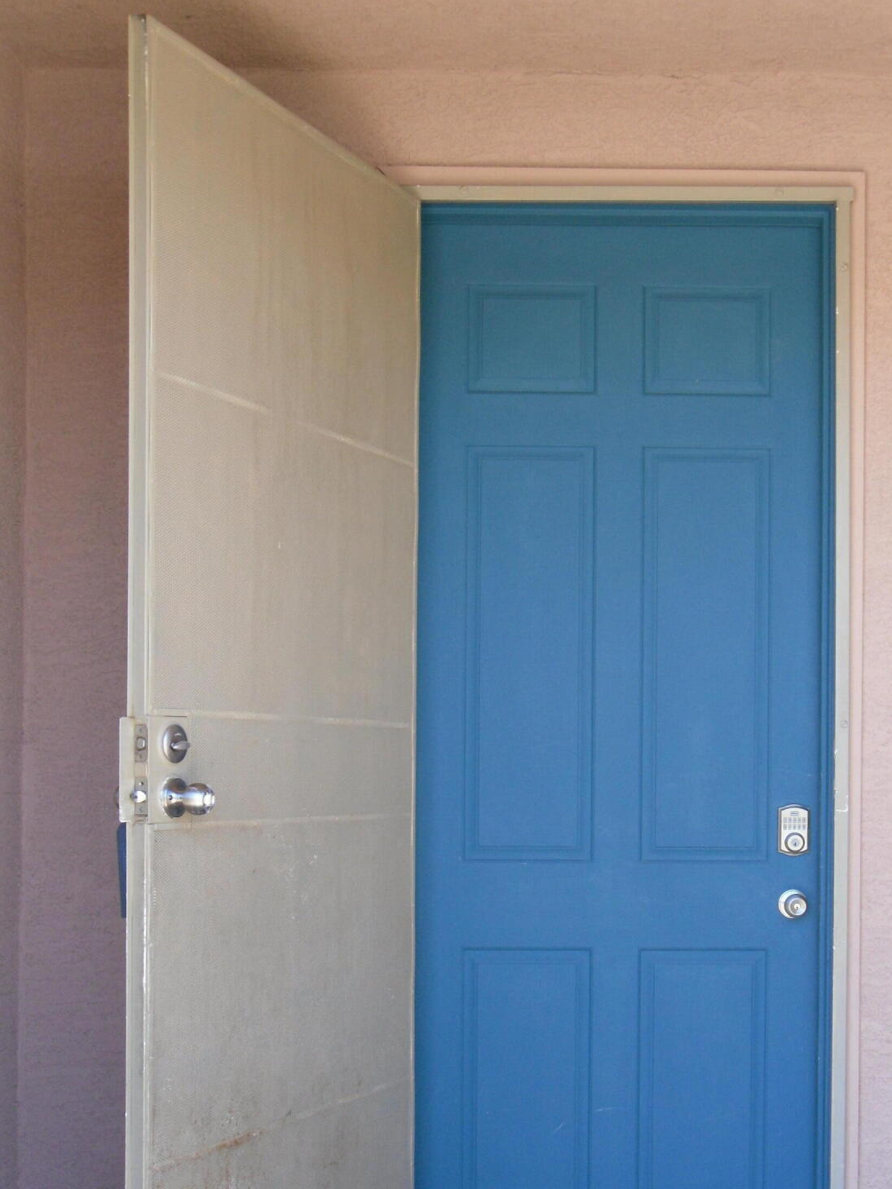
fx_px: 1649
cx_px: 559
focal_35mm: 48
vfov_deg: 39.4
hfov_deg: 30.1
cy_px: 752
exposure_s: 1/66
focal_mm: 6.3
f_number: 3.5
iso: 100
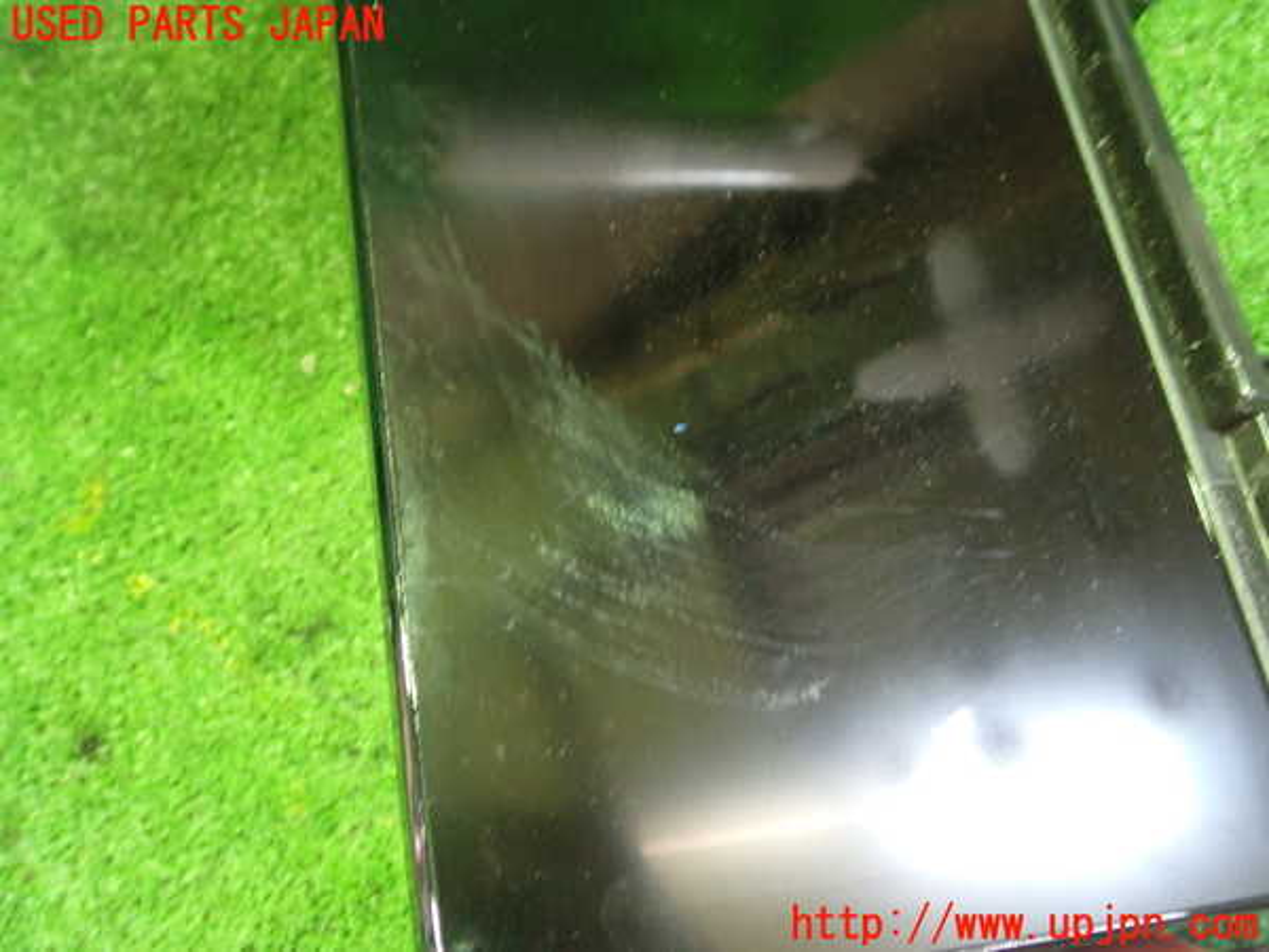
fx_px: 1173
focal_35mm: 32
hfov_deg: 56.8
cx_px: 634
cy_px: 476
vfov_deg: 44.2
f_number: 2.4
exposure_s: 1/15
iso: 800
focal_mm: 5.79
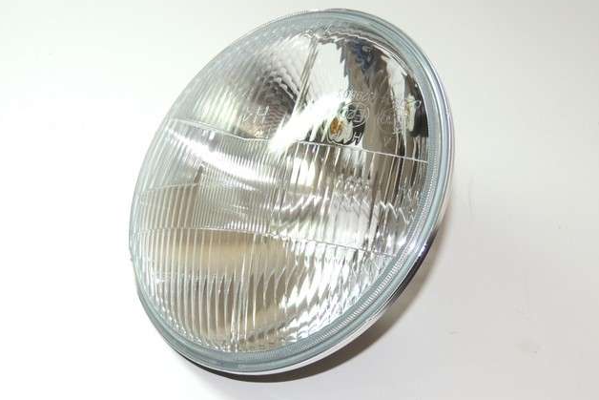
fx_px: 882
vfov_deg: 25.5
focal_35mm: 53
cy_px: 206
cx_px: 300
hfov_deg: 37.5
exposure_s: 1/80
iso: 100
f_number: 3.6
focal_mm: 8.9
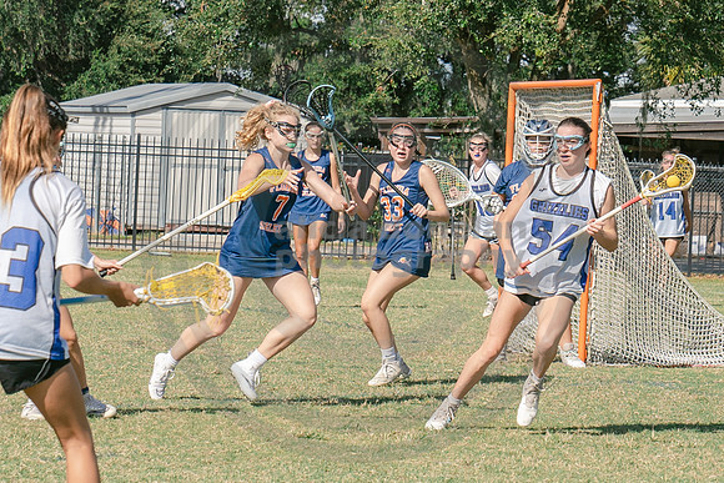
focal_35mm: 222
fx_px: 4464
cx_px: 508
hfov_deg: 9.3
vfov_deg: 6.2
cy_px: 231
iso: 250
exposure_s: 1/1250
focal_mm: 70
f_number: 5.6
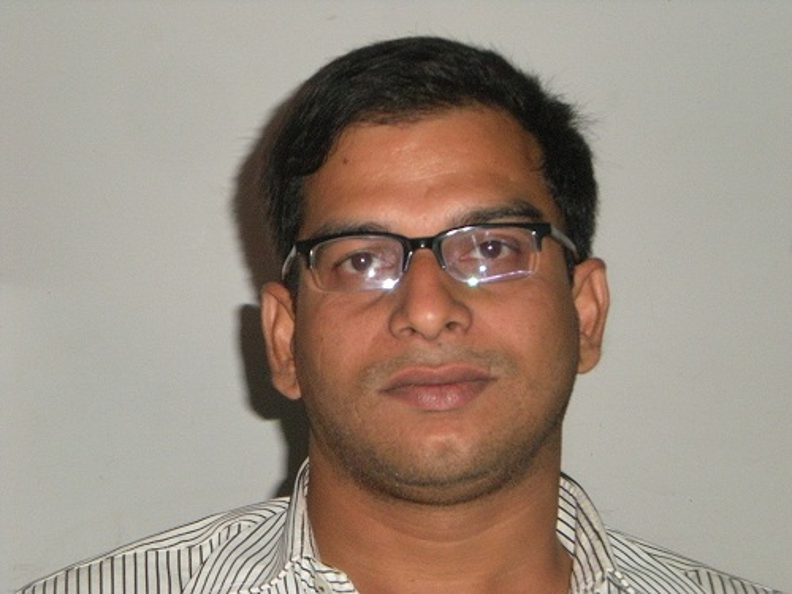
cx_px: 396
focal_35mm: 105
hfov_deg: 18.7
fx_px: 2402
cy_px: 297
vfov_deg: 14.1
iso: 400
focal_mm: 17.3
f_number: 5.7
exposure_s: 1/2
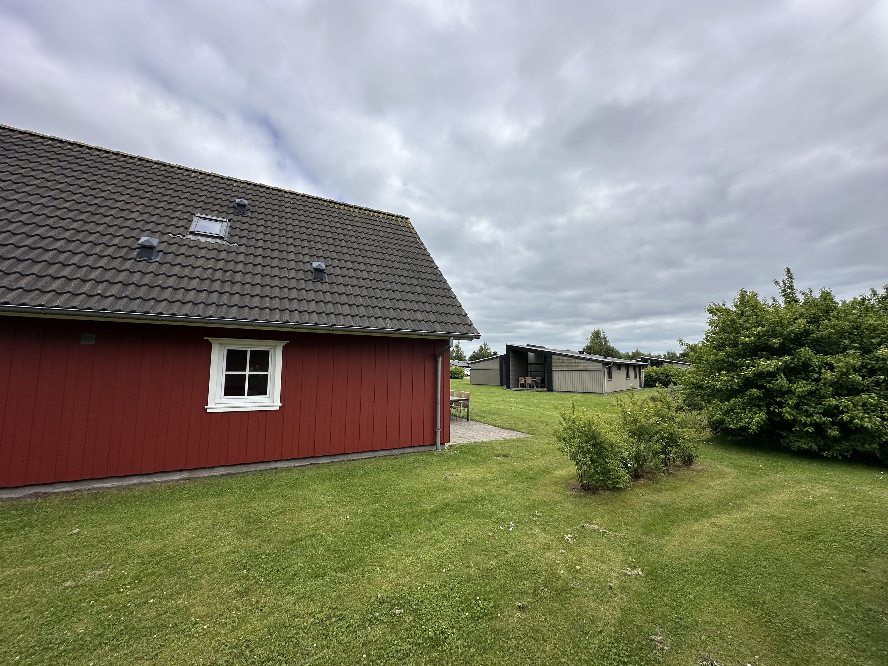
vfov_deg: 85.7
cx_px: 444
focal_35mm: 14
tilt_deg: +5.6
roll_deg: -0.5
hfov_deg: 102.1
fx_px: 359
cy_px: 333
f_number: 2.2
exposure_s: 1/1887
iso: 40
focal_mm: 2.22
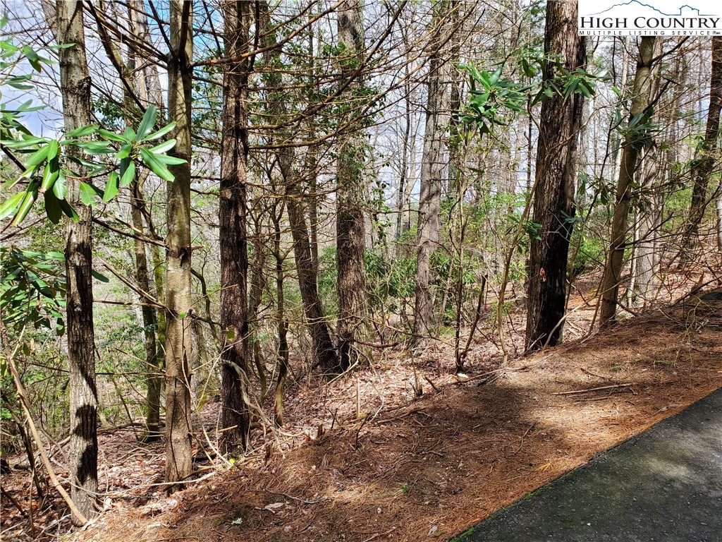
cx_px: 361
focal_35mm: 26
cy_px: 271
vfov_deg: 53.1
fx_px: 542
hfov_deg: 67.3
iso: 50
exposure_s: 1/436
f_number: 2.4
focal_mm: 4.3
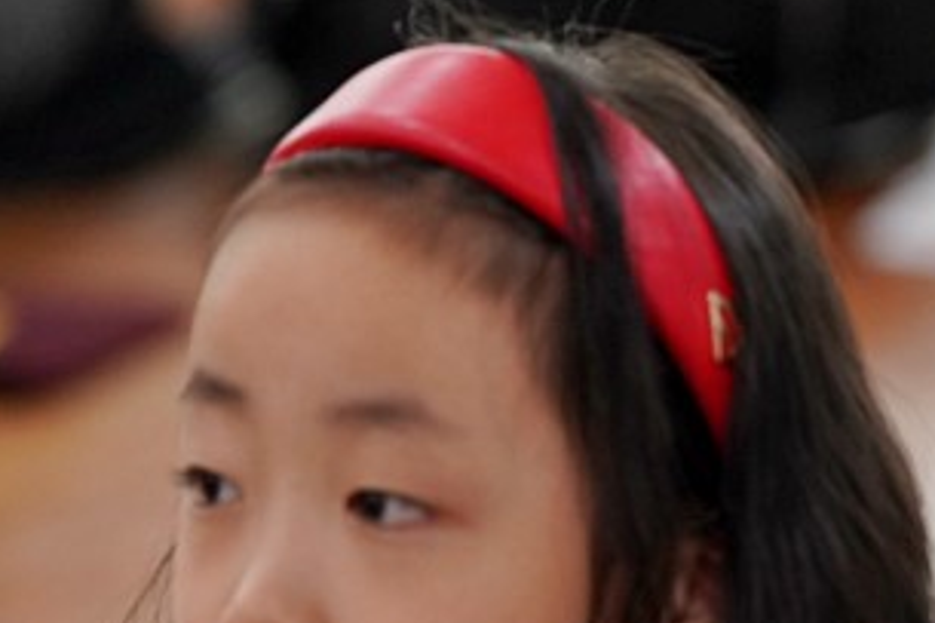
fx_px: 15315
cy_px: 657
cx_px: 592
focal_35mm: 590
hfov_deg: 3.5
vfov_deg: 2.3
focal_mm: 200
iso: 2500
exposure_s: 1/250
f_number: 4
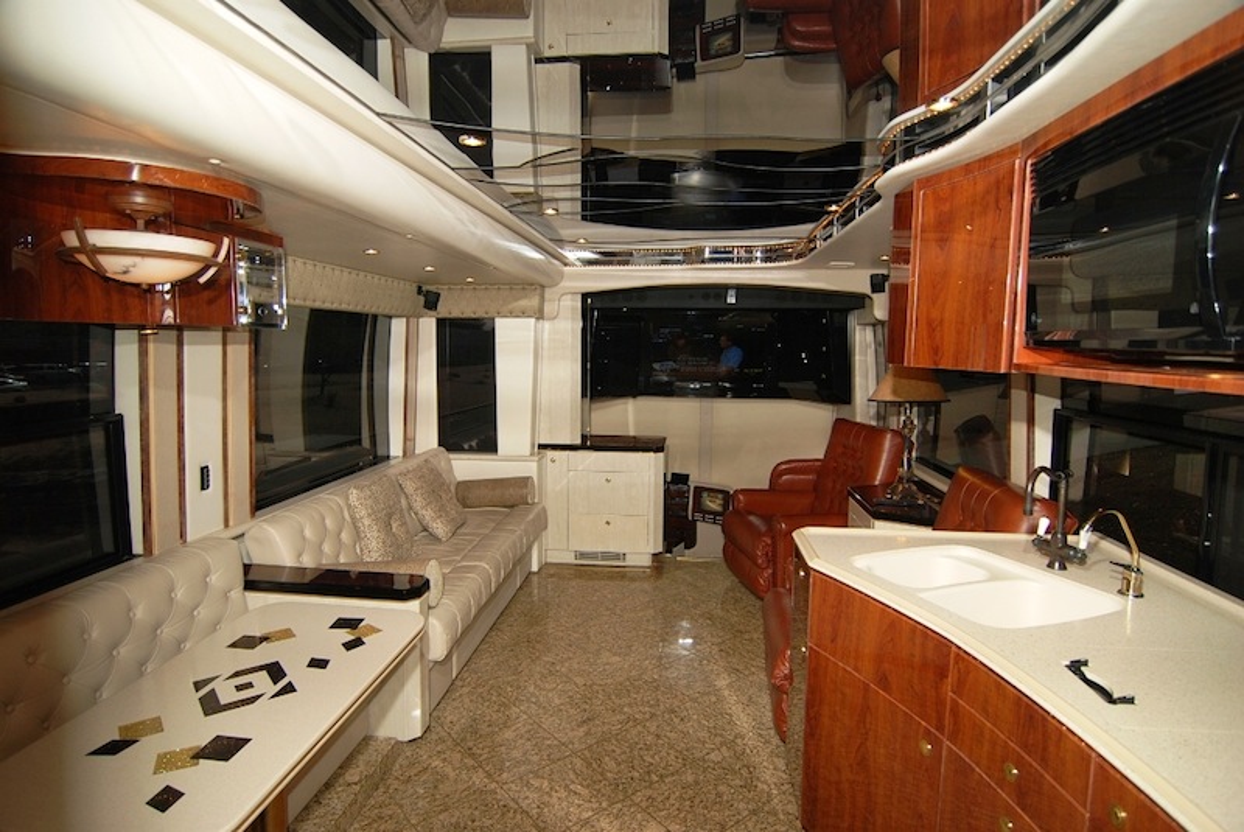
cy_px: 416
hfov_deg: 89.9
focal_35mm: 18
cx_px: 622
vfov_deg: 67.5
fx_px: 623
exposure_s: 1/200
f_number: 4
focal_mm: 12
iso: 100
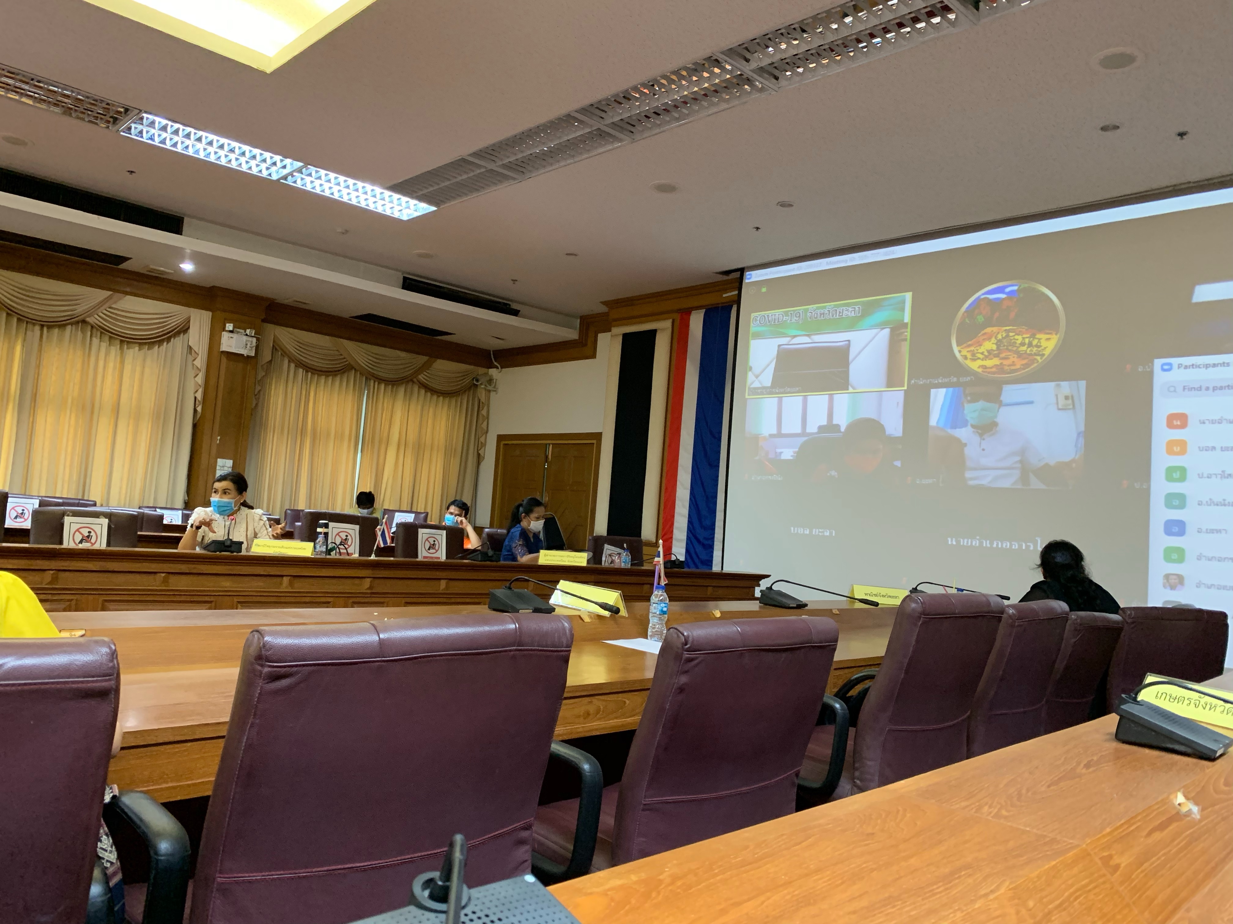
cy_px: 462
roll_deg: -6.2
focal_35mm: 26
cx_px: 616
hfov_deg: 67.3
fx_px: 926
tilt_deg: +4.4
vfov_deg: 53.1
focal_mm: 4.25
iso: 320
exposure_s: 1/50
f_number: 1.8
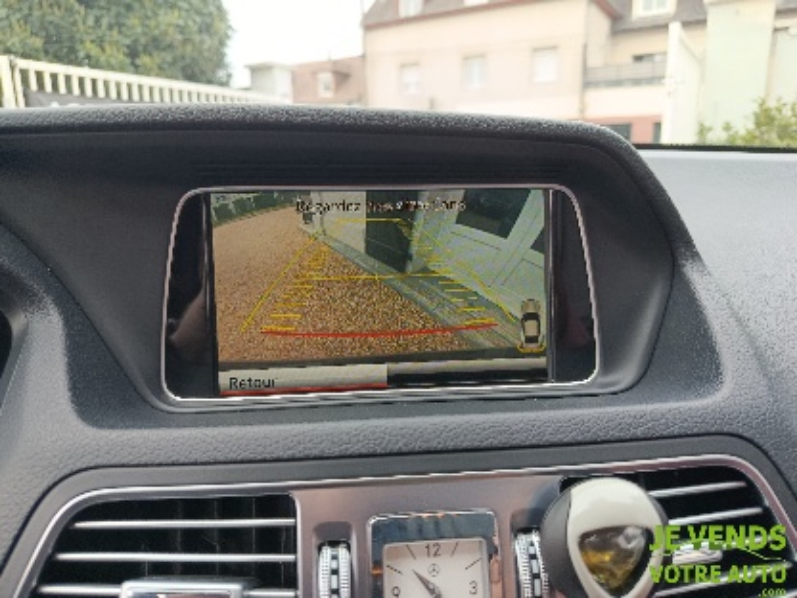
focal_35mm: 24
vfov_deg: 56.8
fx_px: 553
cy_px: 299
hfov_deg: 71.6
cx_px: 398
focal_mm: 5.24
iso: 169
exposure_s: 1/100
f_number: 1.7
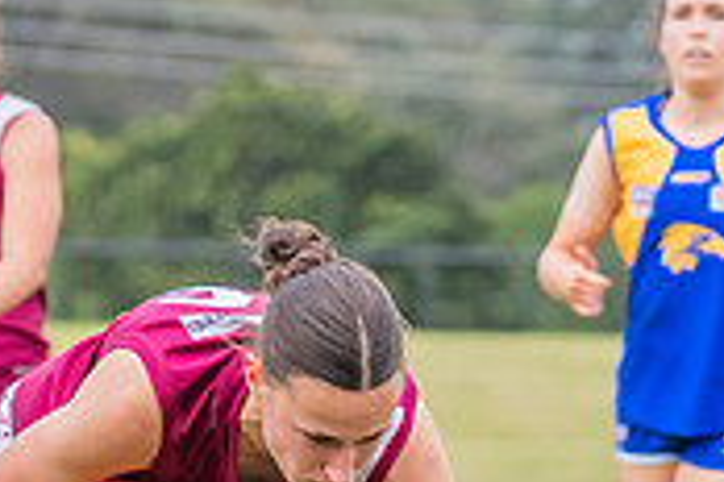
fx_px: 16369
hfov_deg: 2.5
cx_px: 267
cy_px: 611
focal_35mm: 814
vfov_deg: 1.7
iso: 800
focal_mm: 170
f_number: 6.3
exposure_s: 1/1250
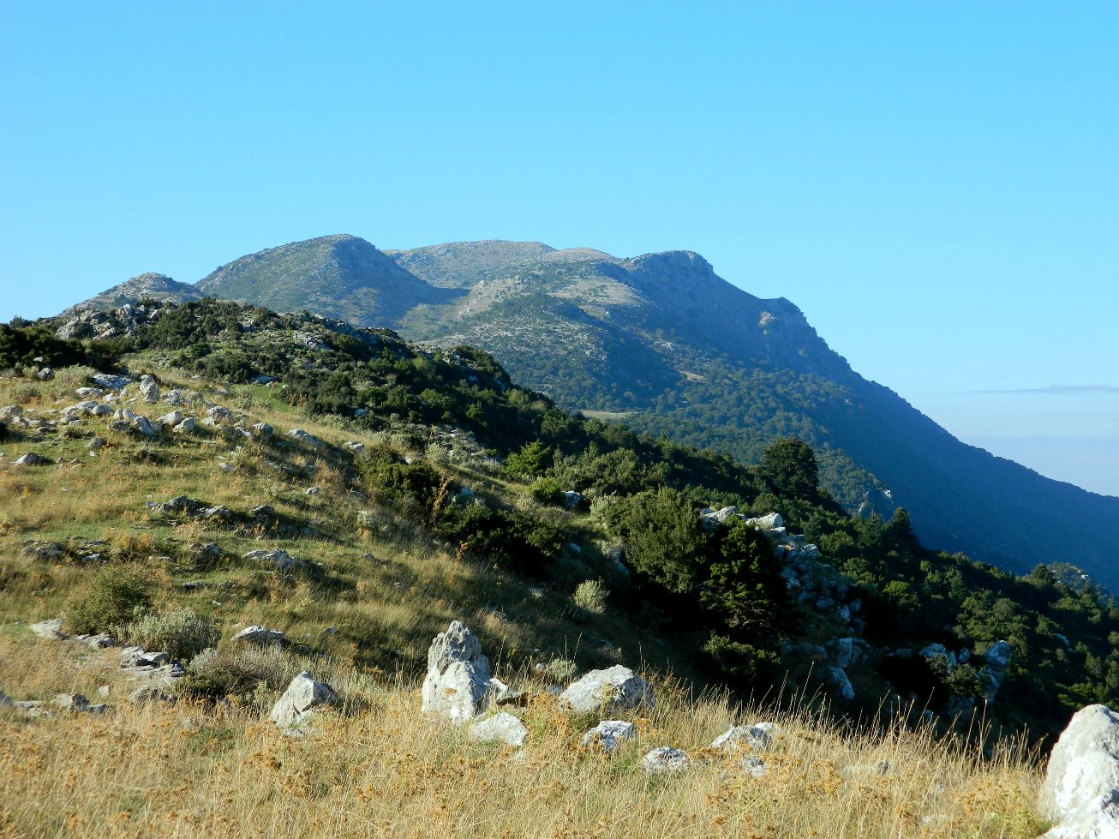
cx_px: 560
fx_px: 2262
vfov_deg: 21.0
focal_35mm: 70
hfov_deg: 27.8
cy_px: 420
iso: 80
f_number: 4
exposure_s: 1/400
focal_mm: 12.6
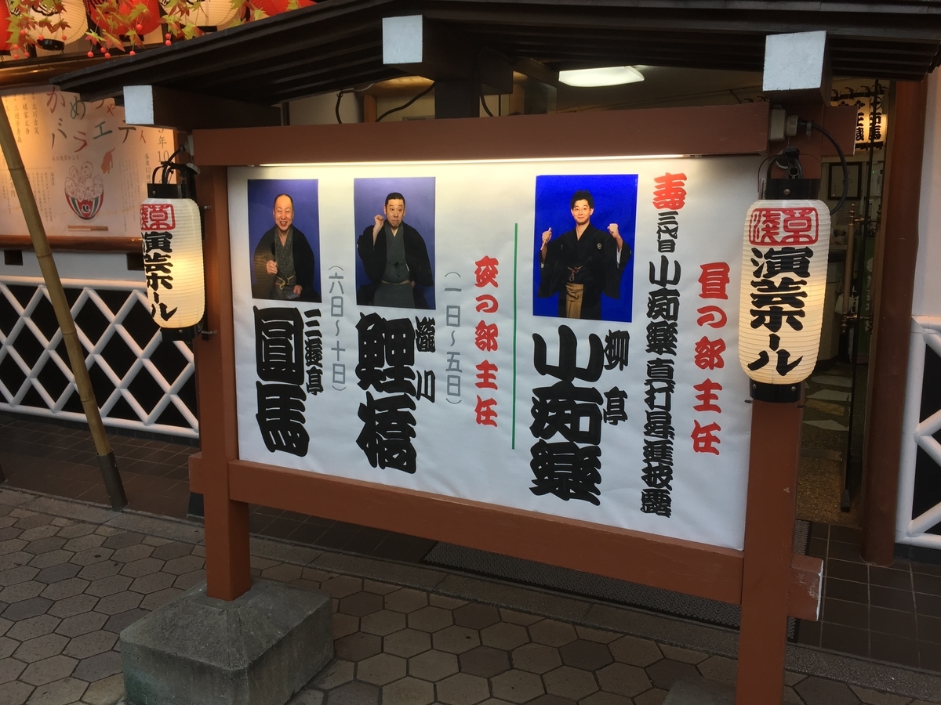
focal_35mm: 29
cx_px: 470
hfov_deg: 61.7
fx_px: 788
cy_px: 352
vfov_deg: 48.2
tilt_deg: -9.8
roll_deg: -1.8
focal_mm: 4.15
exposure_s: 1/60
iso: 32
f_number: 2.2
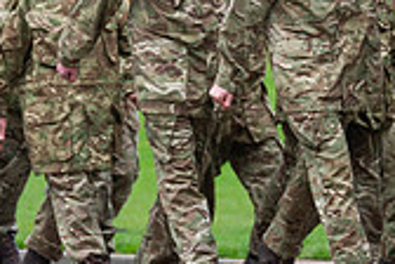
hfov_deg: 2.8
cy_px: -77
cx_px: 559
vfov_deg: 1.9
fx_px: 8086
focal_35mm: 737
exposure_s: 1/250
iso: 220
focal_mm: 200
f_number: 5
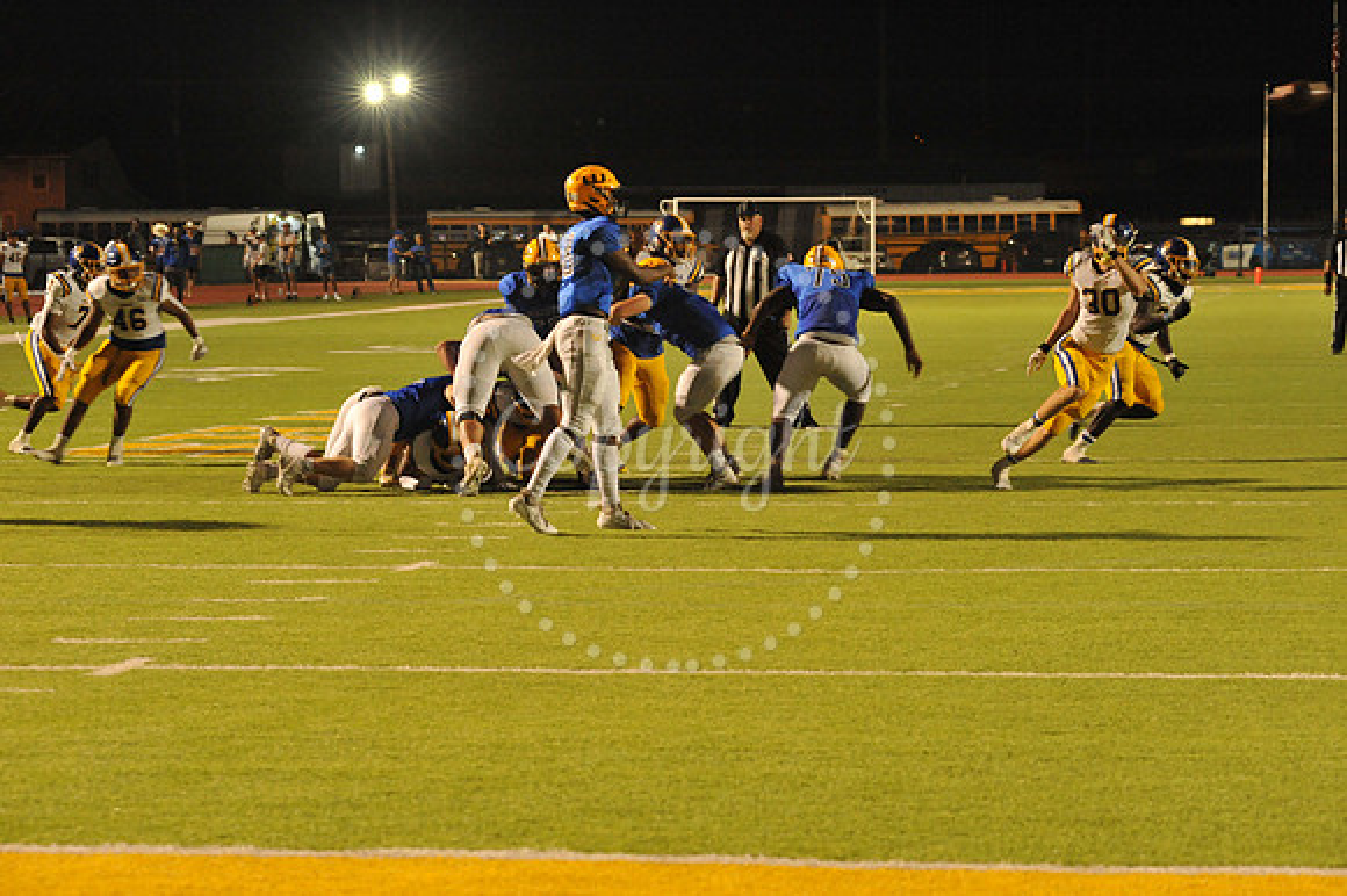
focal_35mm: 112
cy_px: 448
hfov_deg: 18.3
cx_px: 674
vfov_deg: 12.2
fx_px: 4188
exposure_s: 1/200
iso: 5000
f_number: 5.6
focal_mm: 112
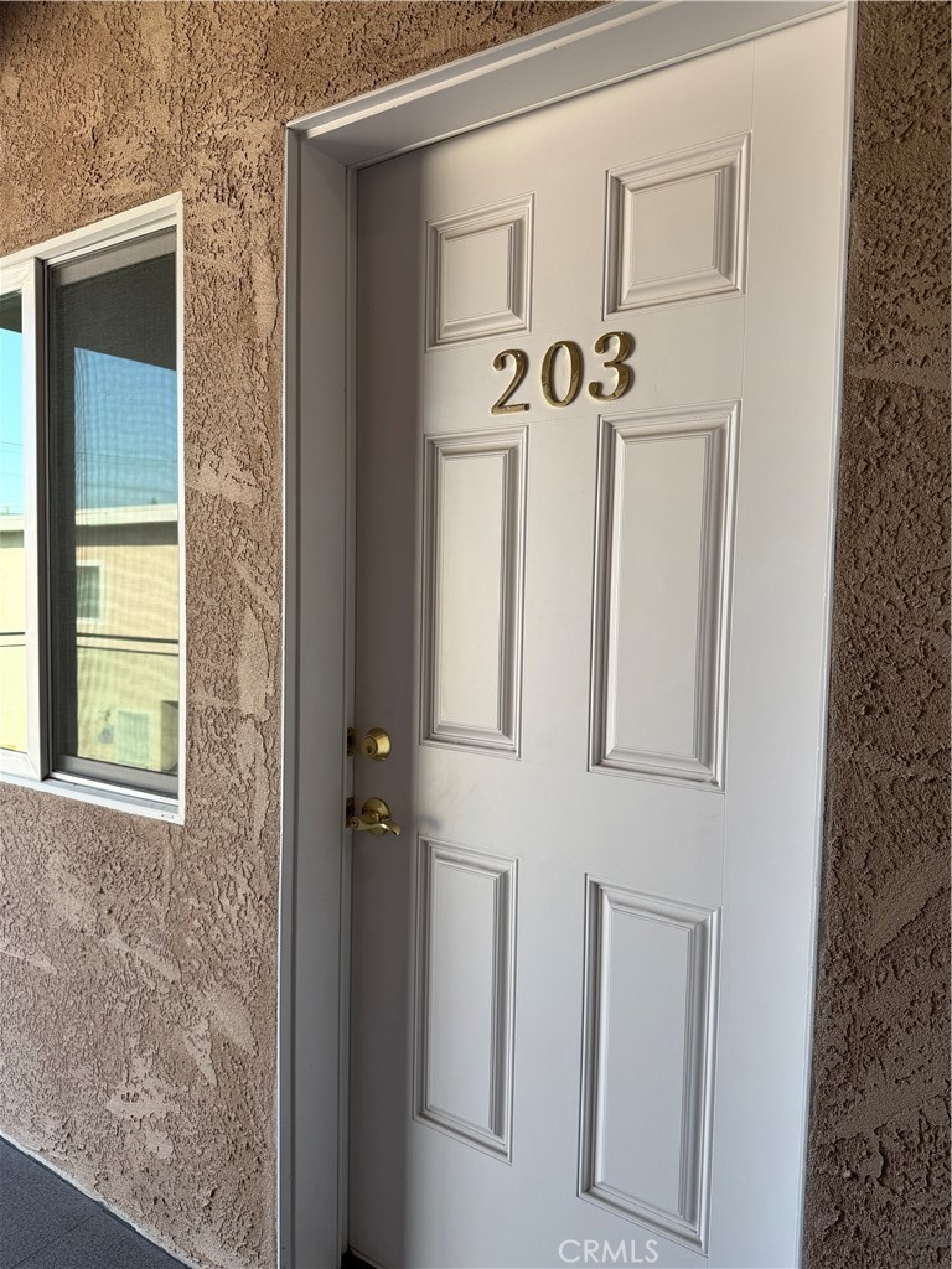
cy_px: 634
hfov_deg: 56.8
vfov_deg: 71.6
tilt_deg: -3.3
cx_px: 476
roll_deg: -0.8
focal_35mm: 24
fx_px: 880
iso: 64
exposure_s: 1/271
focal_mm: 6.76
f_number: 1.78
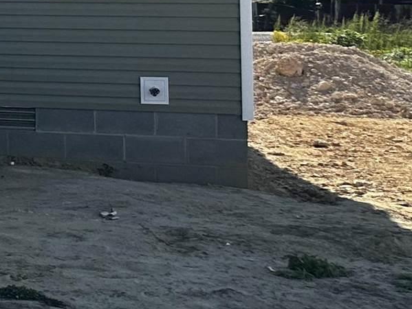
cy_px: -84
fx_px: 1465
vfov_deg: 11.8
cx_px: -611
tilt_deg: -0.6
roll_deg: +0.2
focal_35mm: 123
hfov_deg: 12.3
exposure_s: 1/4545
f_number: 1.78
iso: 80
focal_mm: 6.86
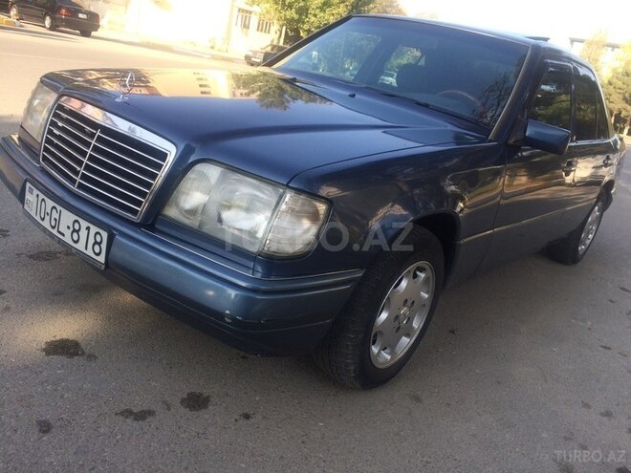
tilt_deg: -19.0
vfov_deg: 48.2
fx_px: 529
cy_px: 236
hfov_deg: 61.7
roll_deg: -10.2
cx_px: 316
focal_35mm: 29
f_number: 2.2
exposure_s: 1/456
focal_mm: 4.15
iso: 32
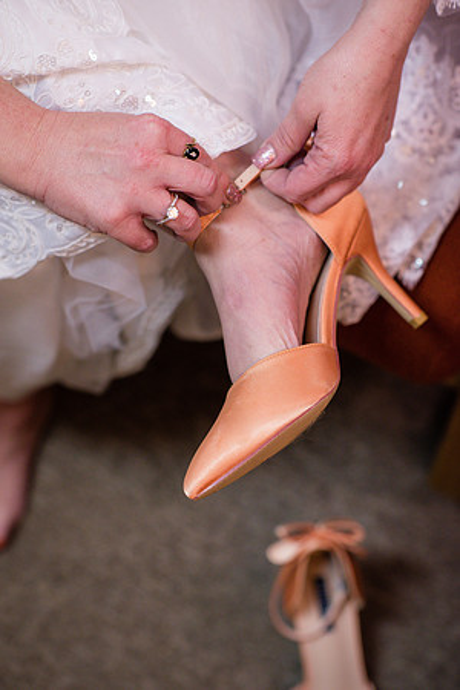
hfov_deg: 16.1
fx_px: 1629
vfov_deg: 23.9
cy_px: 345
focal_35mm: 85
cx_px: 230
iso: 1000
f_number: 2.8
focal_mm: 85
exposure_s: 1/125
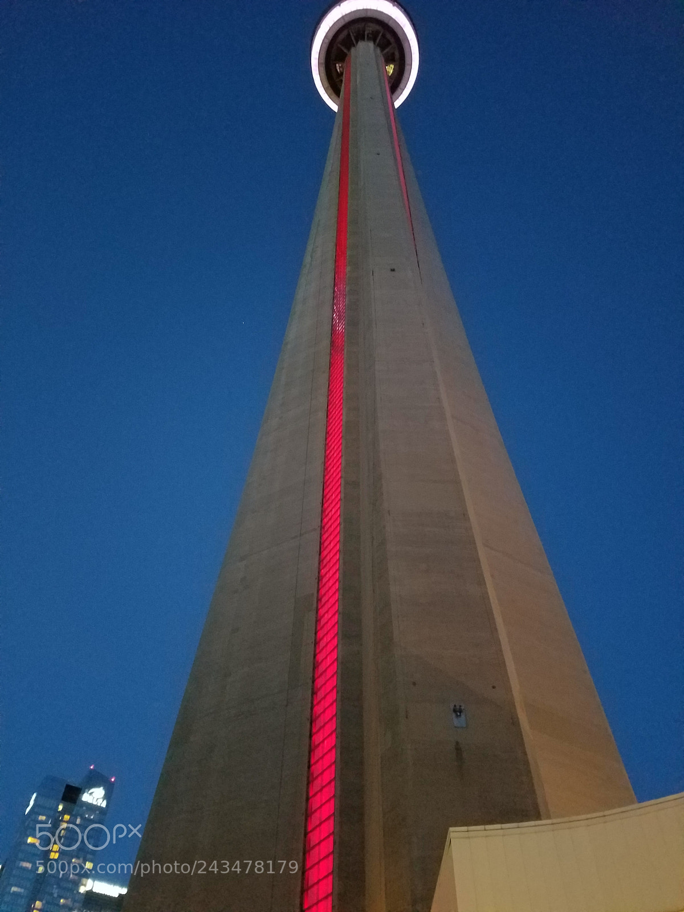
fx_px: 685
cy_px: 456
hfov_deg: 53.1
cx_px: 342
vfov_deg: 67.3
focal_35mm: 26
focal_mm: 4.2
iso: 1000
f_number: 1.7
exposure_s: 1/10
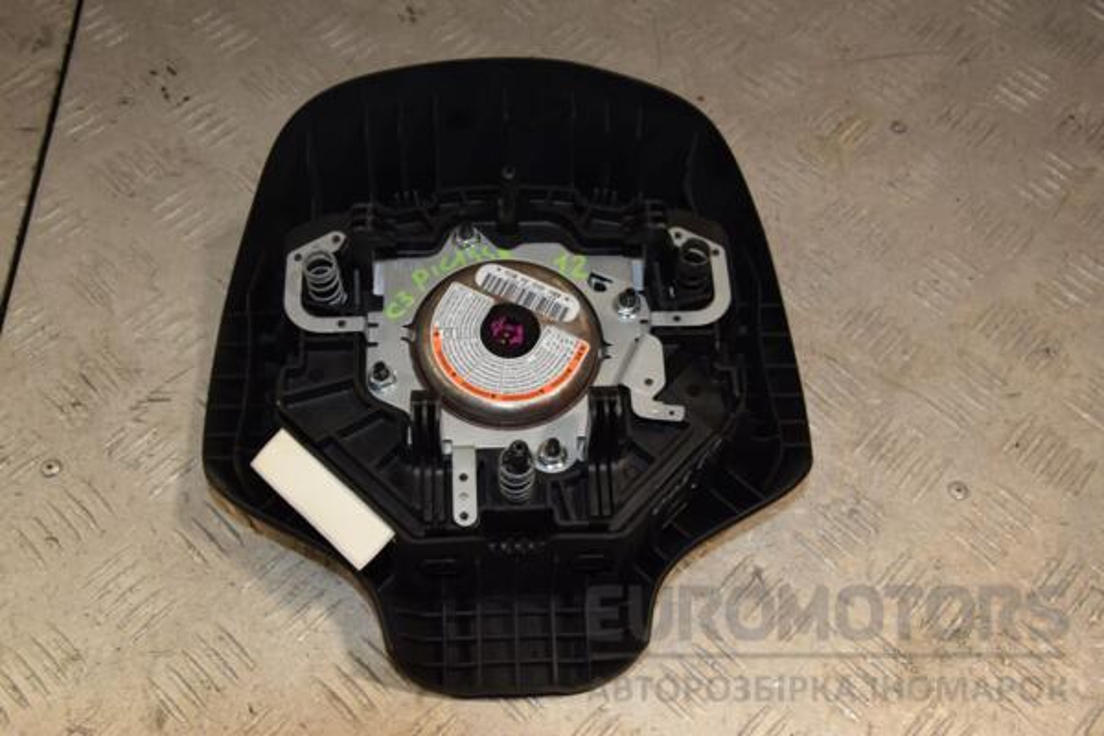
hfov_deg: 49.6
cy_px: 368
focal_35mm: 39
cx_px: 552
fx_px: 1196
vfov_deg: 34.2
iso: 800
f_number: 9
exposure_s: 1/200
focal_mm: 26
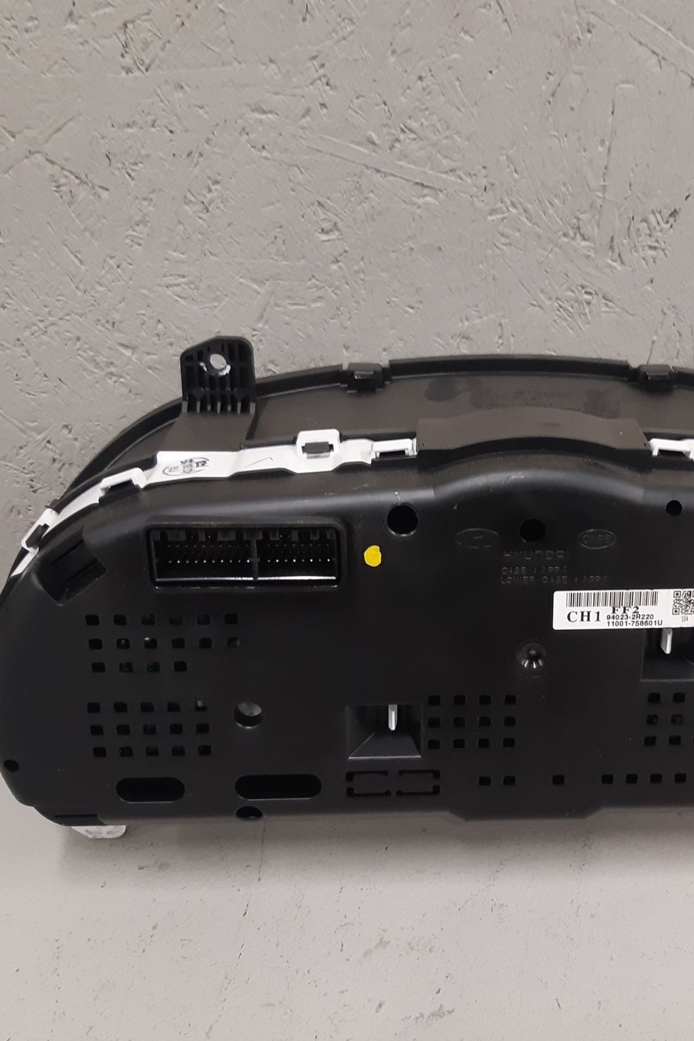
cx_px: 491
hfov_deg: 35.4
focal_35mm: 37
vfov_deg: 51.9
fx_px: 1070
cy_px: 529
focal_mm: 3.93
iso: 160
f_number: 1.7
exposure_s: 1/50
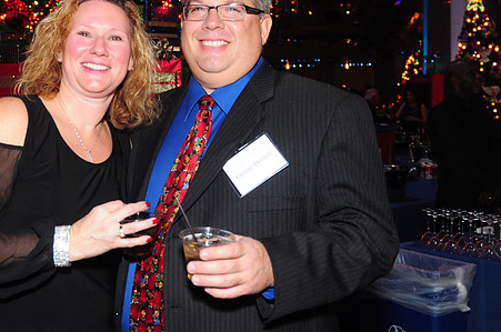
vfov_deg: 24.9
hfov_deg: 36.8
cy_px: 128
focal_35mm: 54
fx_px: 750
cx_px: 204
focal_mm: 28
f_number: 4
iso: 640
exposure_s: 1/60
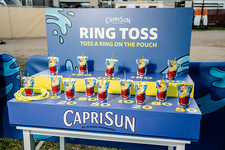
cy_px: 75
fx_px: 219
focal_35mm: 35
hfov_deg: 54.4
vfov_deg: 37.9
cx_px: 112
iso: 320
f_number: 4
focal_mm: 35
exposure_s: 1/200
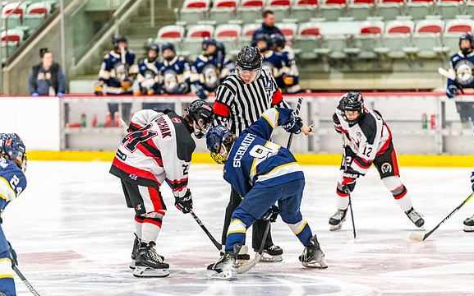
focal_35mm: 176
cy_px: 153
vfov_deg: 7.4
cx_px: 240
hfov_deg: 11.9
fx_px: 2272
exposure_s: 1/640
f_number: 2.8
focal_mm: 170
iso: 3200
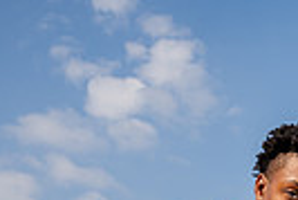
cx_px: 240
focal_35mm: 132
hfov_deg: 15.4
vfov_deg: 9.3
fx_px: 1094
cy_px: 488
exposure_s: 1/250
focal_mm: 39
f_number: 7.1
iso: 100
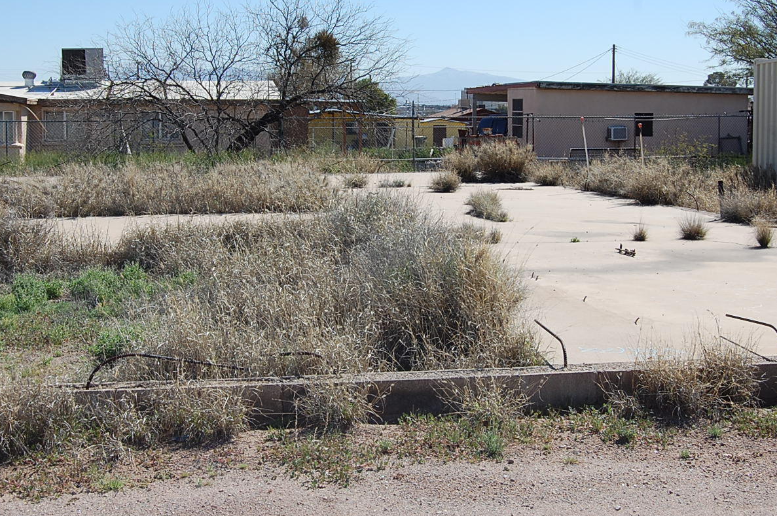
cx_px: 367
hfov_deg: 35.1
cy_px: 204
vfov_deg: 23.7
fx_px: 1229
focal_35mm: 57
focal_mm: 30
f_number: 10
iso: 200
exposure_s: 1/400
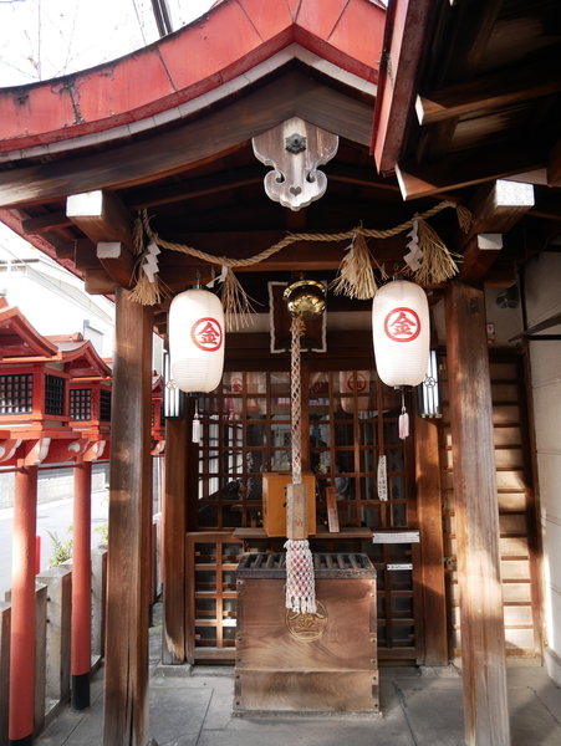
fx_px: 518
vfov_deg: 71.6
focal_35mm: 24
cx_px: 280
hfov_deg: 56.9
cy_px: 373
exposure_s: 1/60
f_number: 3.5
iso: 250
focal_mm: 12
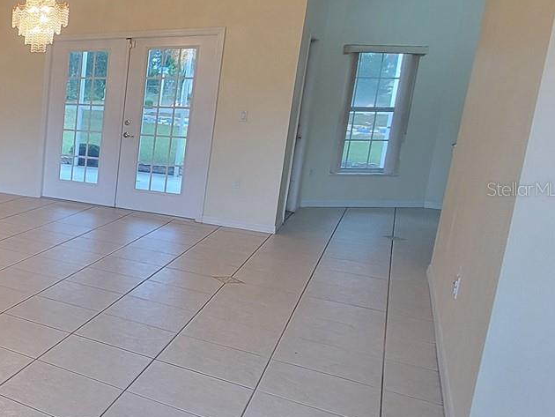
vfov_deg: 42.9
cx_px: -135
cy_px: 189
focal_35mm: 33
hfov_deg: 38.2
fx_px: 529
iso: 125
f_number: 2.2
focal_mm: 2.2
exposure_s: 1/60
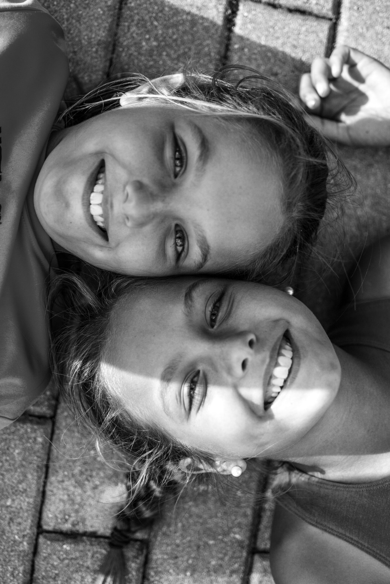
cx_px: 195
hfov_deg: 25.8
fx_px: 853
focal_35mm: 52
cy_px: 292
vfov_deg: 37.8
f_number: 1.8
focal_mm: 35
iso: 200
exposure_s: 1/2500
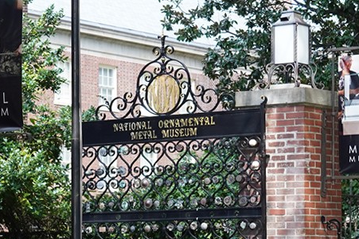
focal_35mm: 142
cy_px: 199
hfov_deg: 14.2
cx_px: -14
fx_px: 1416
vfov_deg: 9.6
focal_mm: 32
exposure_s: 1/100
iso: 400
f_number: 4.5
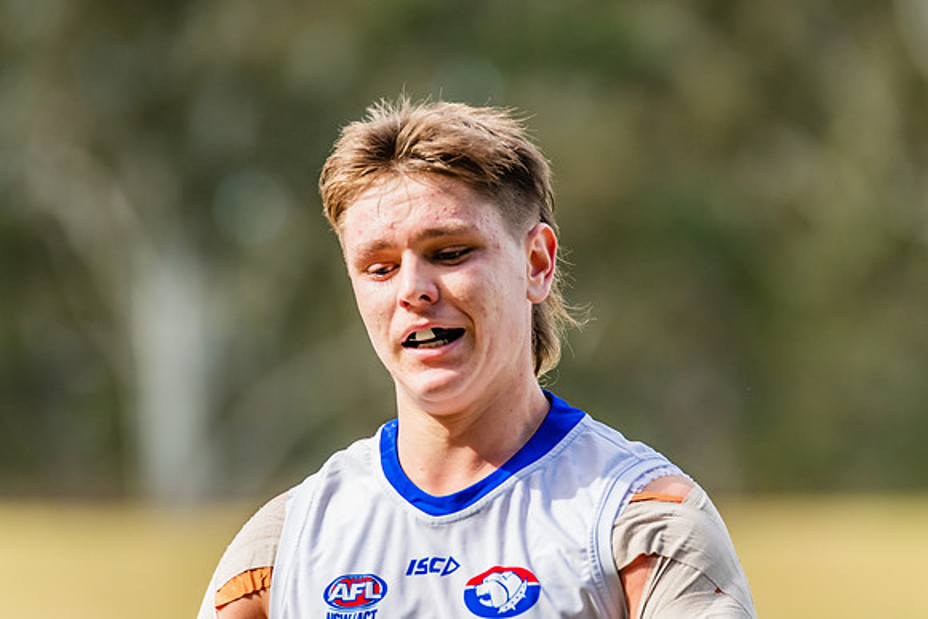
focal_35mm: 480
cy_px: 265
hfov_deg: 4.3
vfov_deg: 2.9
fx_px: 12384
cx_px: 514
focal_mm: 420
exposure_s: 1/1600
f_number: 5
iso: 800
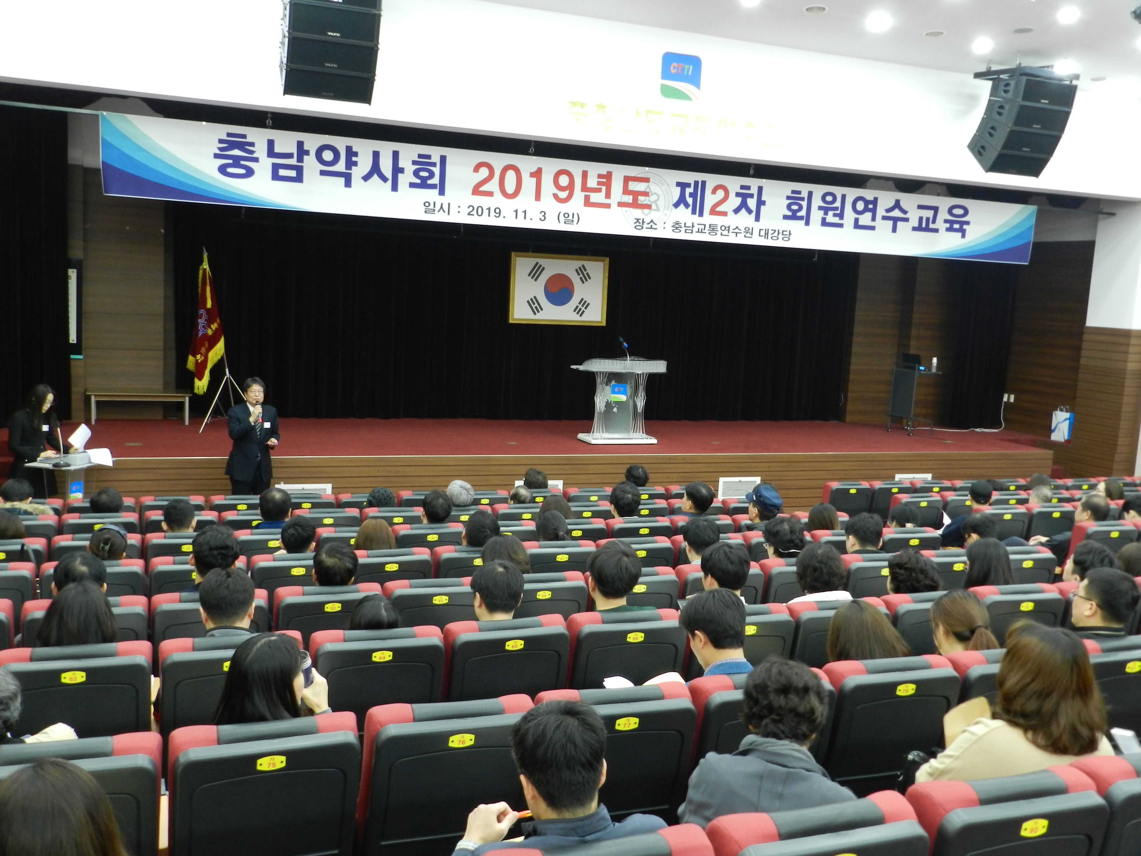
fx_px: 1055
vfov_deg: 44.2
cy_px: 428
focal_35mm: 32
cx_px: 570
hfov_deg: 56.8
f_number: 3.7
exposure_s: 1/15
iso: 400
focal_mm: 5.6
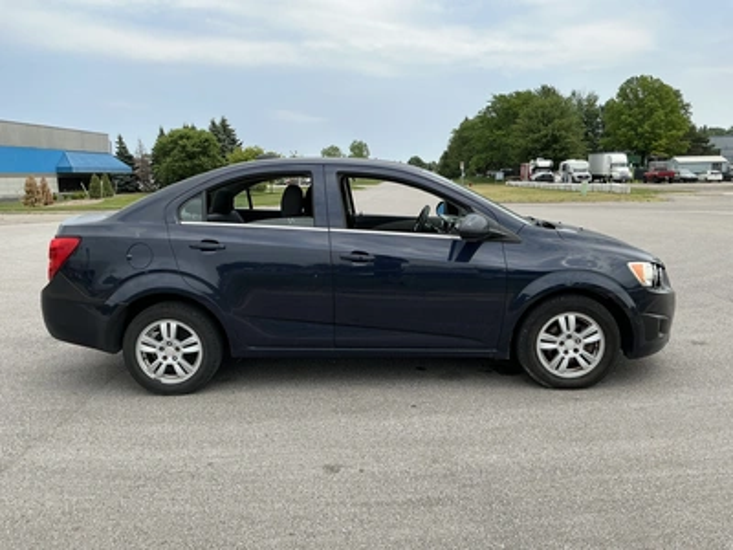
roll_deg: +1.5
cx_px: 366
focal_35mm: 28
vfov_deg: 49.7
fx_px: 593
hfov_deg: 63.4
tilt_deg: -6.0
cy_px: 275
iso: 25
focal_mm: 3
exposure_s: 1/1786
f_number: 1.8
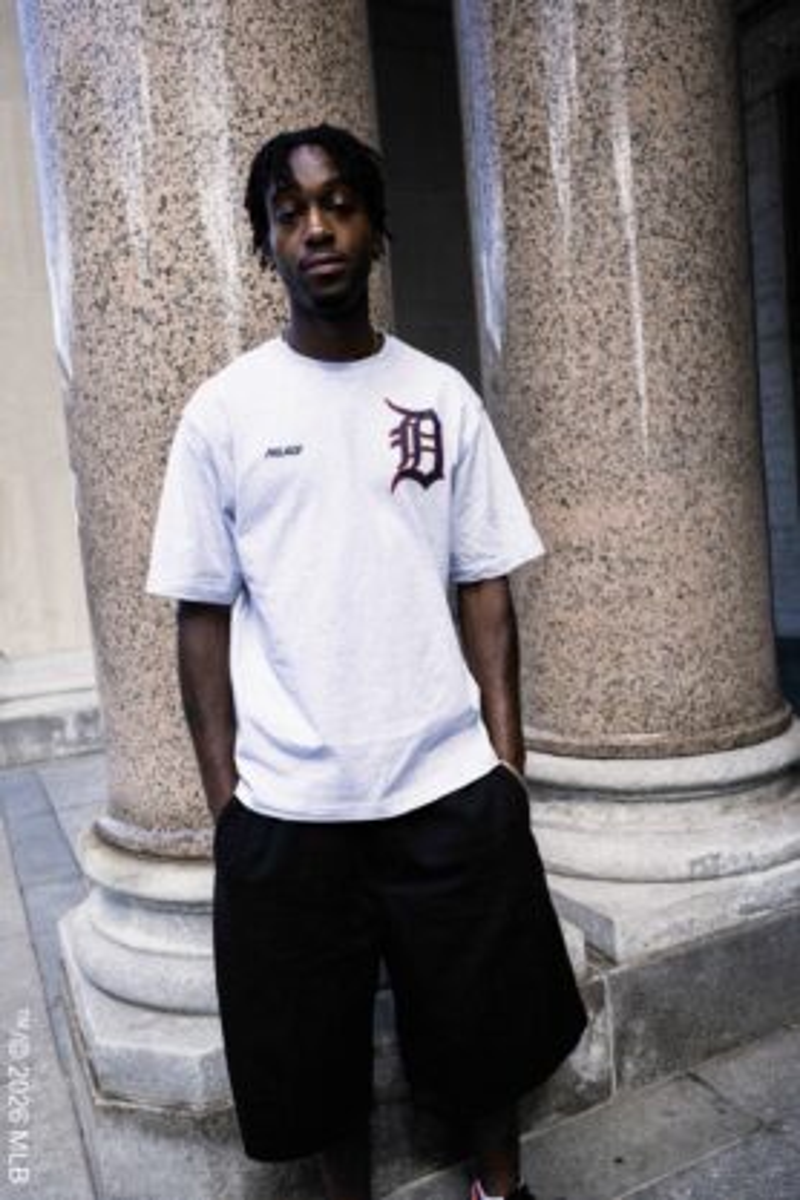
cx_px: 400
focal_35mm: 28
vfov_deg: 65.5
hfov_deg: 46.4
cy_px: 600
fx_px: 933
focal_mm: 28
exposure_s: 1/3200
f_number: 4
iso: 800
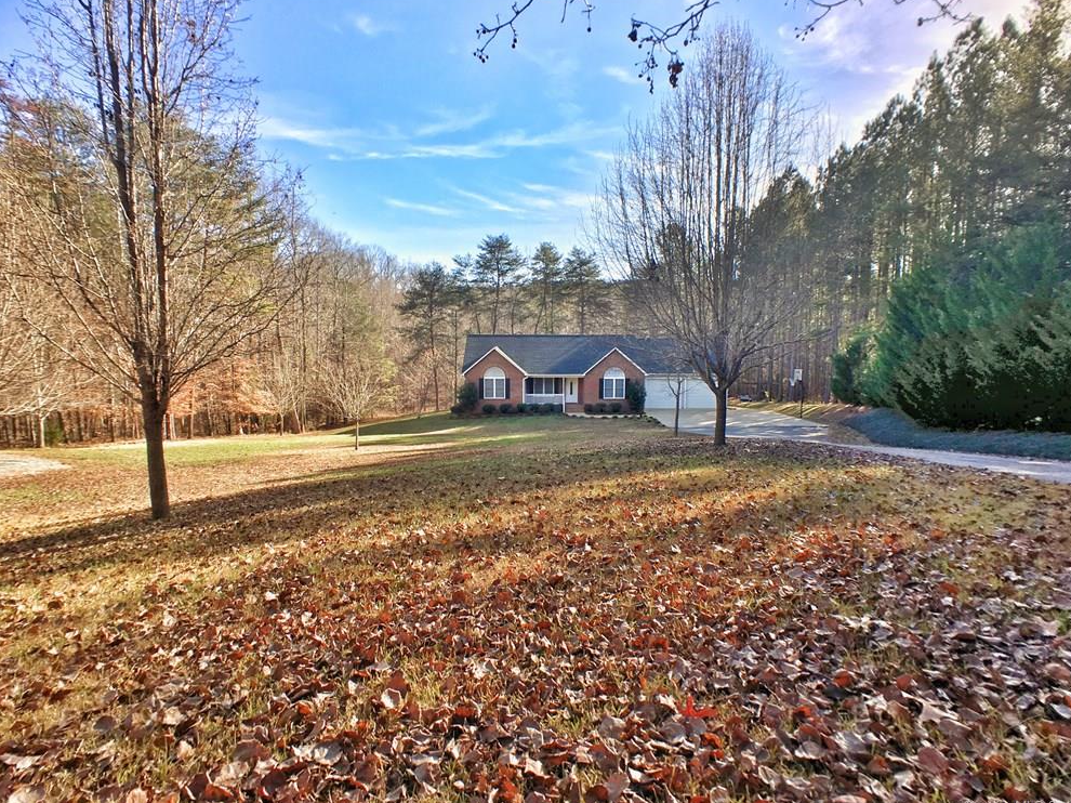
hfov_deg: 60.0
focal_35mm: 30
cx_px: 533
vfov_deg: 46.8
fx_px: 928
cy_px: 402
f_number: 2.2
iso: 25
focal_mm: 4.15
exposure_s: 1/761
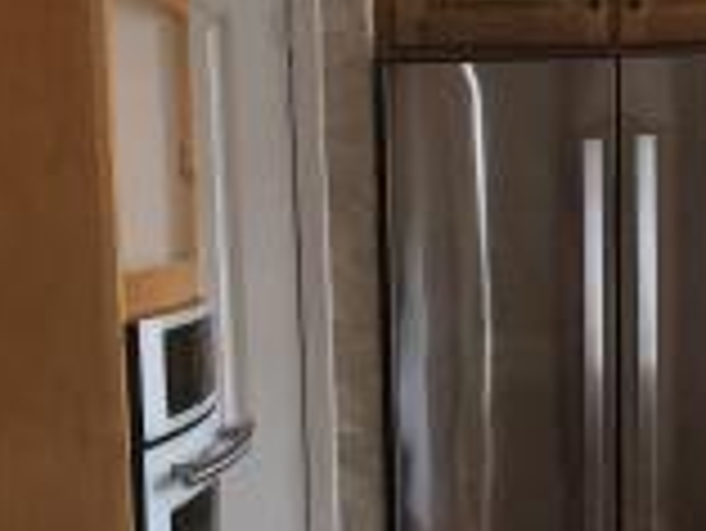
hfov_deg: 17.2
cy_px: 716
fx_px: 2327
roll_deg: +1.9
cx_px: 477
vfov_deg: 12.6
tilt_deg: -11.2
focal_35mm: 114
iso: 64
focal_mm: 4
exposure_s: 1/120
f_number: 1.8
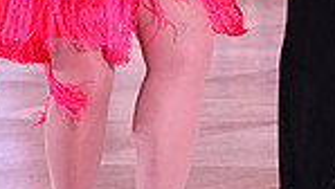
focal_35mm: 503
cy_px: -191
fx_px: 4470
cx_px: 172
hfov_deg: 4.3
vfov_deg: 2.4
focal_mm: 82
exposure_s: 1/400
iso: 3200
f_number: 5
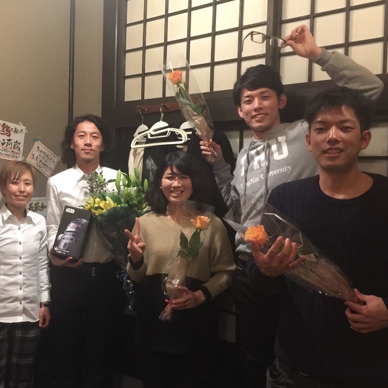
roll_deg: -0.9
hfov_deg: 41.0
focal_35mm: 40
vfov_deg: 41.9
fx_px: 507
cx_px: 112
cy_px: 194
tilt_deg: -0.9
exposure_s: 1/4
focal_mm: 4.15
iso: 100
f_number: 2.2
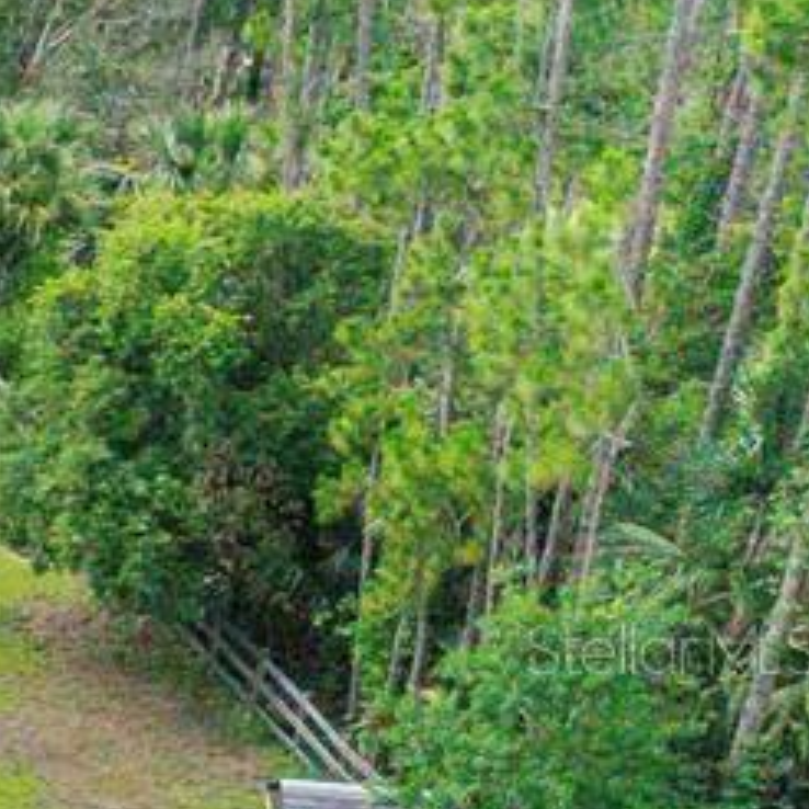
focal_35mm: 138
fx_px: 3649
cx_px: -1796
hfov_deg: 9.3
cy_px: 648
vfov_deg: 12.6
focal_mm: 8.67
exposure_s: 1/350
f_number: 1.8
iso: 320
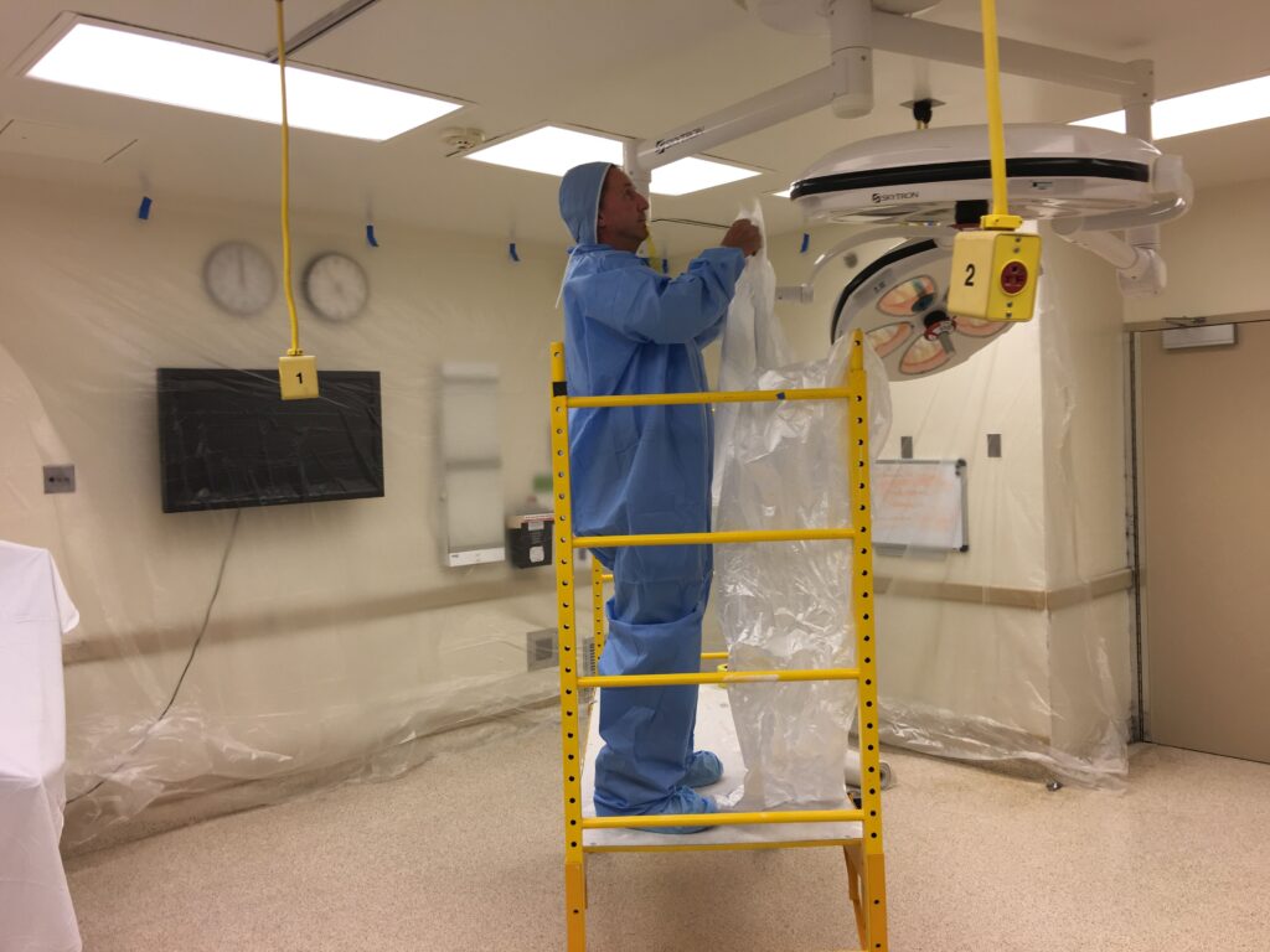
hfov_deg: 61.7
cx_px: 635
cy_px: 476
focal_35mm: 29
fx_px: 1064
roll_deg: +1.5
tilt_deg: -1.2
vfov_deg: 48.2
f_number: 2.2
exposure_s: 1/40
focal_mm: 4.15
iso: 32
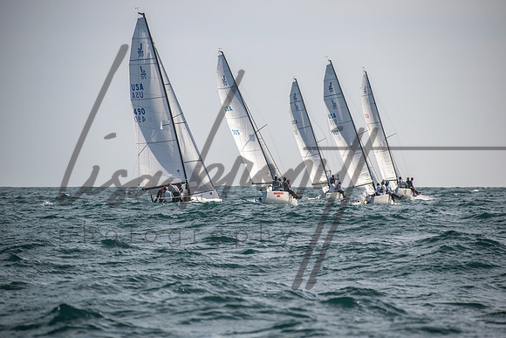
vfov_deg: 5.3
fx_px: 3652
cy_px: 169
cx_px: 260
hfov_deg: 7.9
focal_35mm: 260
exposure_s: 1/2000
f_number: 6.3
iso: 200
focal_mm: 165
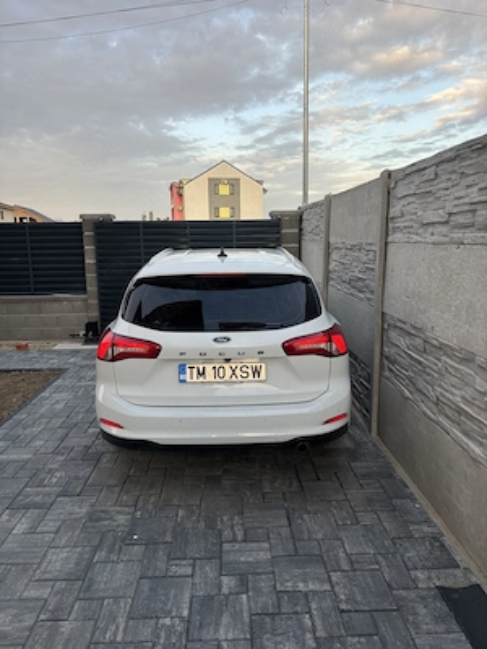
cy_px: 324
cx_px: 244
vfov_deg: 67.3
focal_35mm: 26
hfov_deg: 53.1
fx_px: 488
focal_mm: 5.96
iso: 50
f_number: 1.6
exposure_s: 1/380
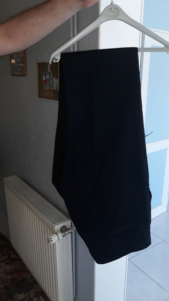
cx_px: 99
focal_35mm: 30
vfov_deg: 64.3
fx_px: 239
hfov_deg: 38.8
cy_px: 153
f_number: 1.7
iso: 80
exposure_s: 1/100
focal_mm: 3.71
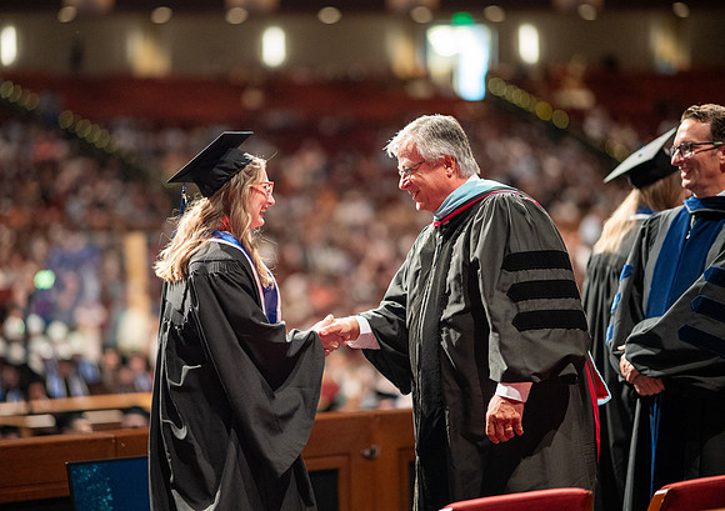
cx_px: 314
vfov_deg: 12.2
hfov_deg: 17.2
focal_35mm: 117
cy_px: 237
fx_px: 2398
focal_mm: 105
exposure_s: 1/200
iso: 2000
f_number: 1.4
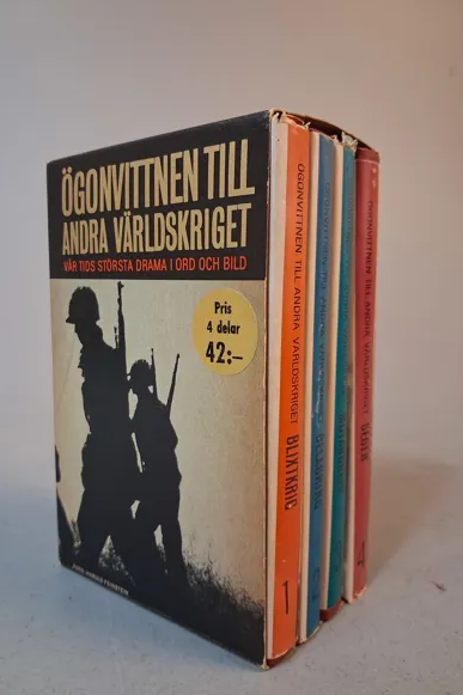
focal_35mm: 29
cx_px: 211
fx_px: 560
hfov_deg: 44.9
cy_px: 342
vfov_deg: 63.7
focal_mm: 4
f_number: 1.8
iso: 400
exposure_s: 1/50
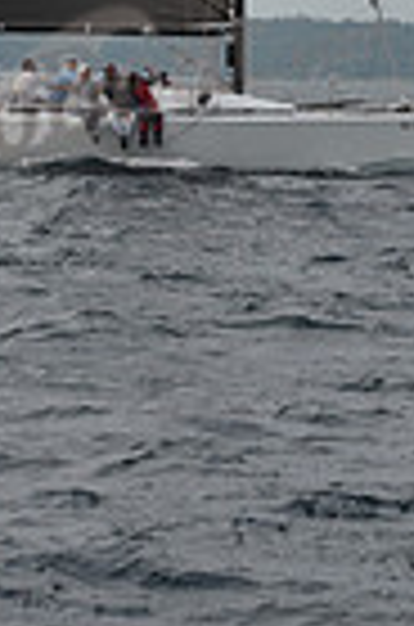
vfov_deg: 6.8
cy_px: -653
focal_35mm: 293
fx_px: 5079
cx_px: 623
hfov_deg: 4.6
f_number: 7.1
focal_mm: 70
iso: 250
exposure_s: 1/1000
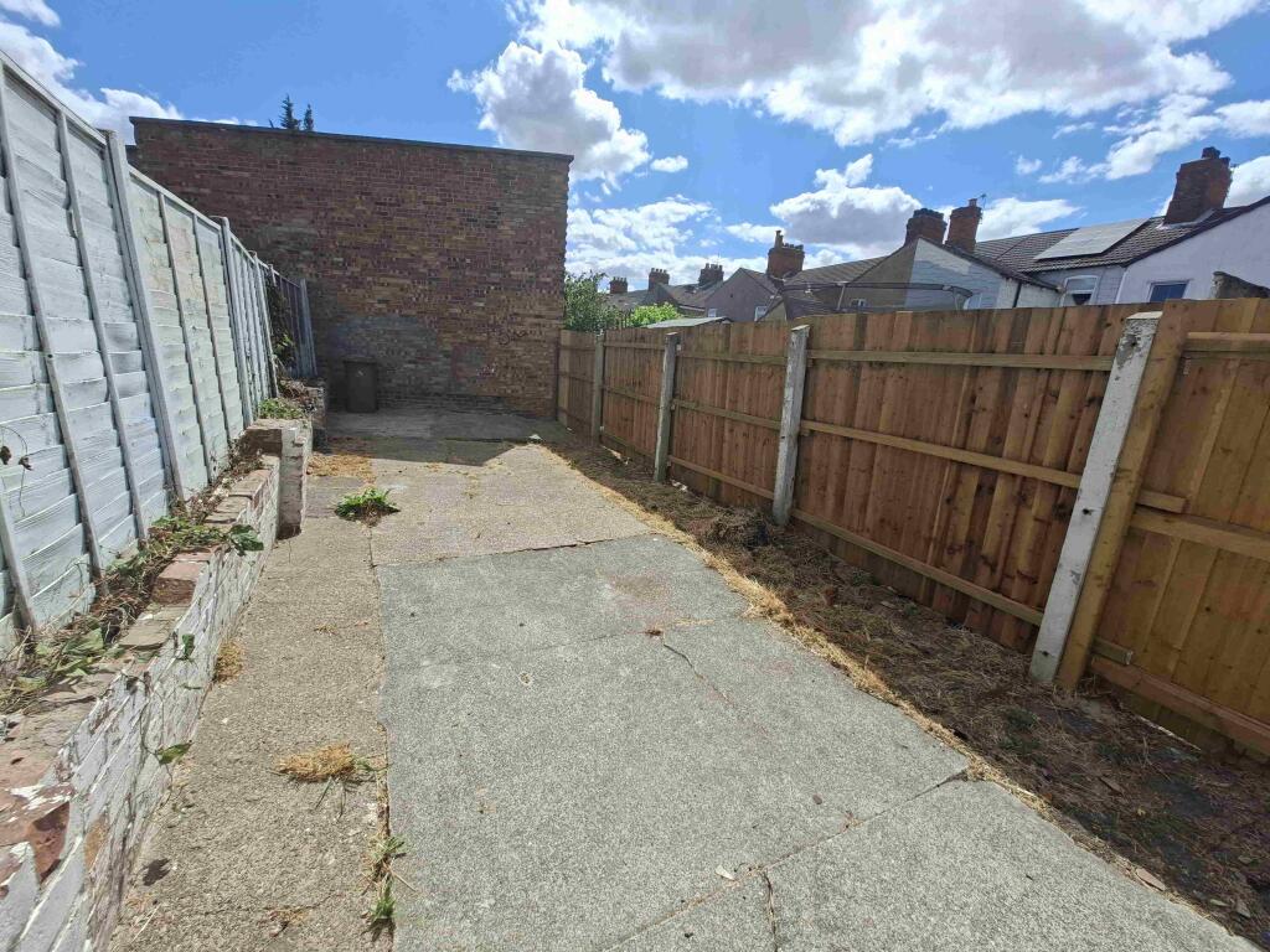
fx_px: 477
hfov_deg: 106.2
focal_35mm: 13
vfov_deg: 89.9
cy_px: 476
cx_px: 635
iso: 40
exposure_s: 1/2660
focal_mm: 1.74
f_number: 2.2
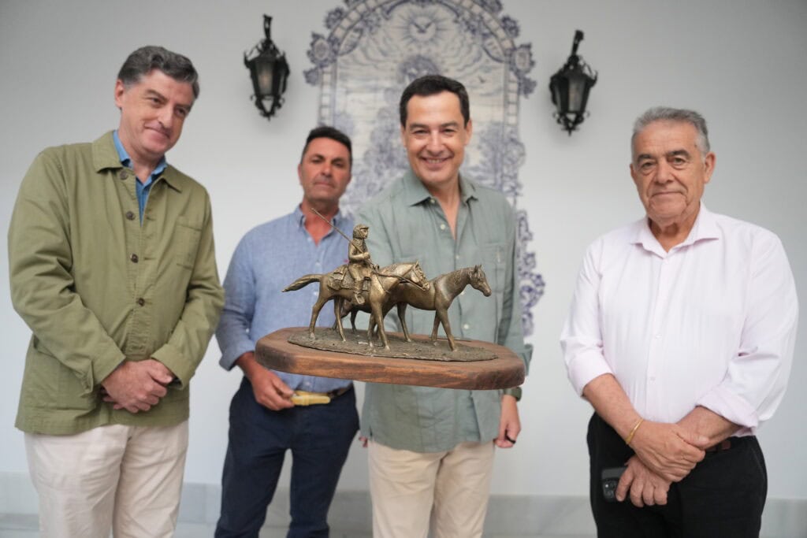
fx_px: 538
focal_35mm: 24
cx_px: 404
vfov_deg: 53.1
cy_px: 269
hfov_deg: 73.7
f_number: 2.8
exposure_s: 1/640
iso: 2500
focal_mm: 24
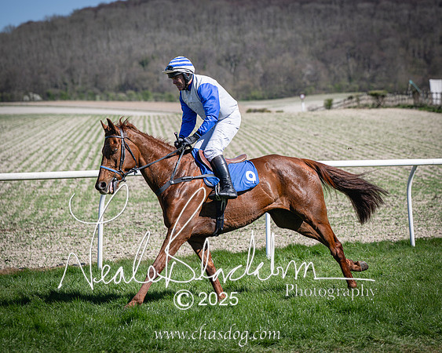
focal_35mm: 146
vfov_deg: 10.5
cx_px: 292
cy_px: 176
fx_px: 1915
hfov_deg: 13.2
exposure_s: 1/2000
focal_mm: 115
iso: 180
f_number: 4
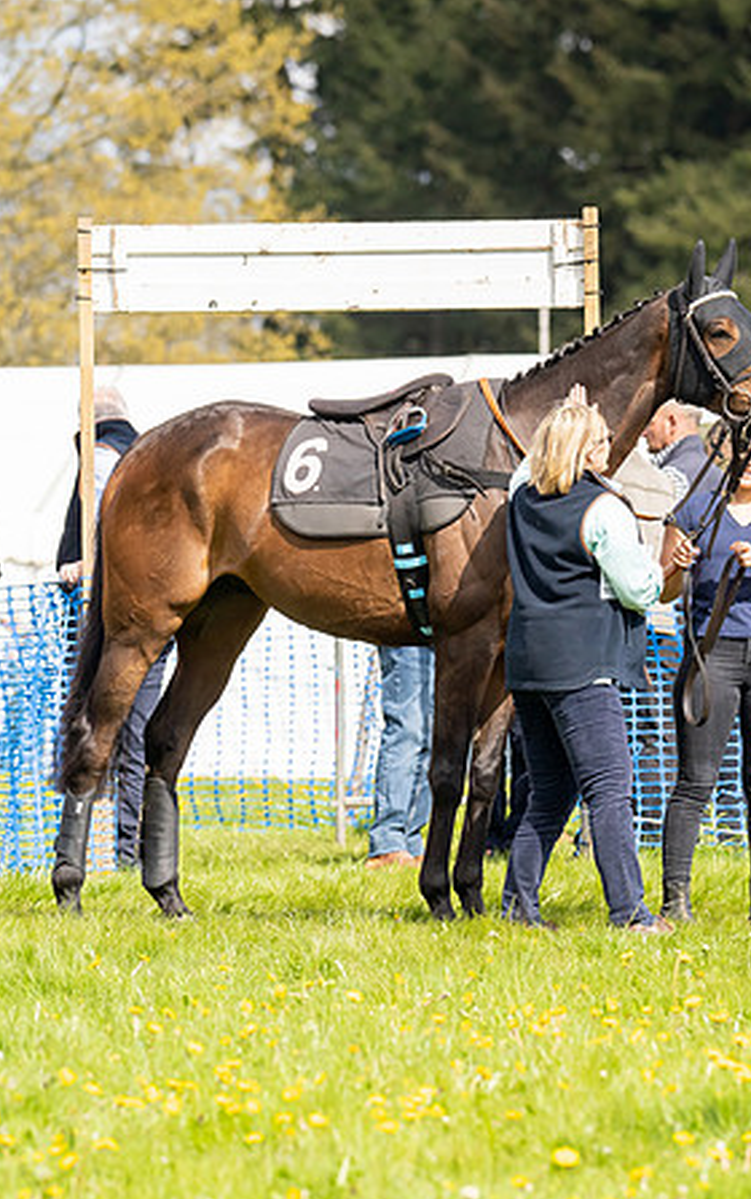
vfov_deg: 7.4
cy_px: 549
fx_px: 9285
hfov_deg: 4.6
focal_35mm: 284
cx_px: 637
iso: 400
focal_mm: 135
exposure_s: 1/8000
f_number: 3.2
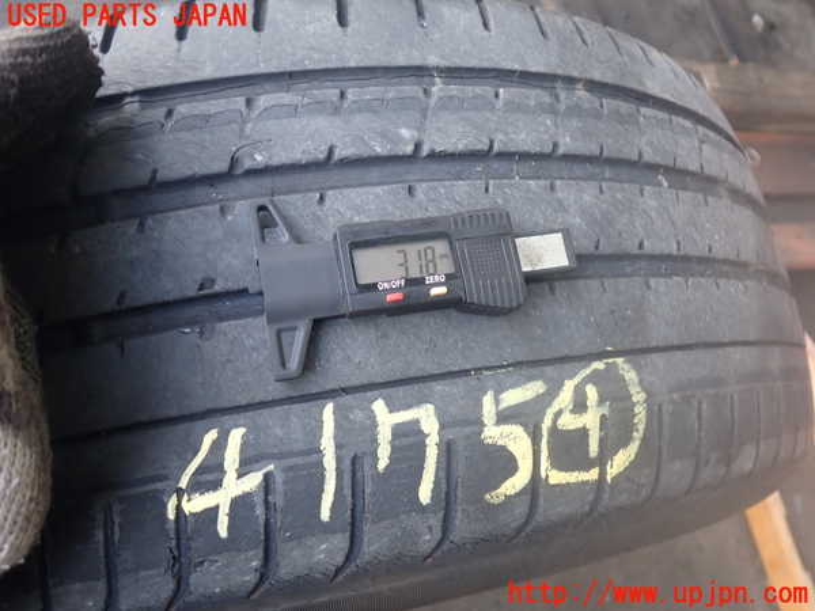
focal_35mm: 30
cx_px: 408
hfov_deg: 60.0
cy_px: 306
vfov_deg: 46.8
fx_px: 706
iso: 200
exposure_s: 1/80
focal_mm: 5.4
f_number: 2.3
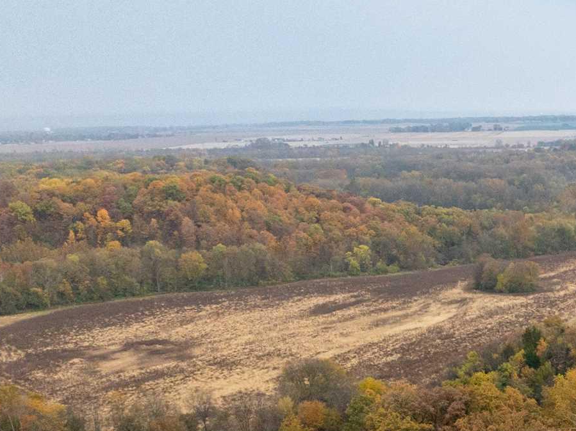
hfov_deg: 21.5
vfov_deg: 16.4
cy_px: 649
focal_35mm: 82
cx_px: 750
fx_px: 1364
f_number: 2.8
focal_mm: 12.29
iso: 300
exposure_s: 1/1000
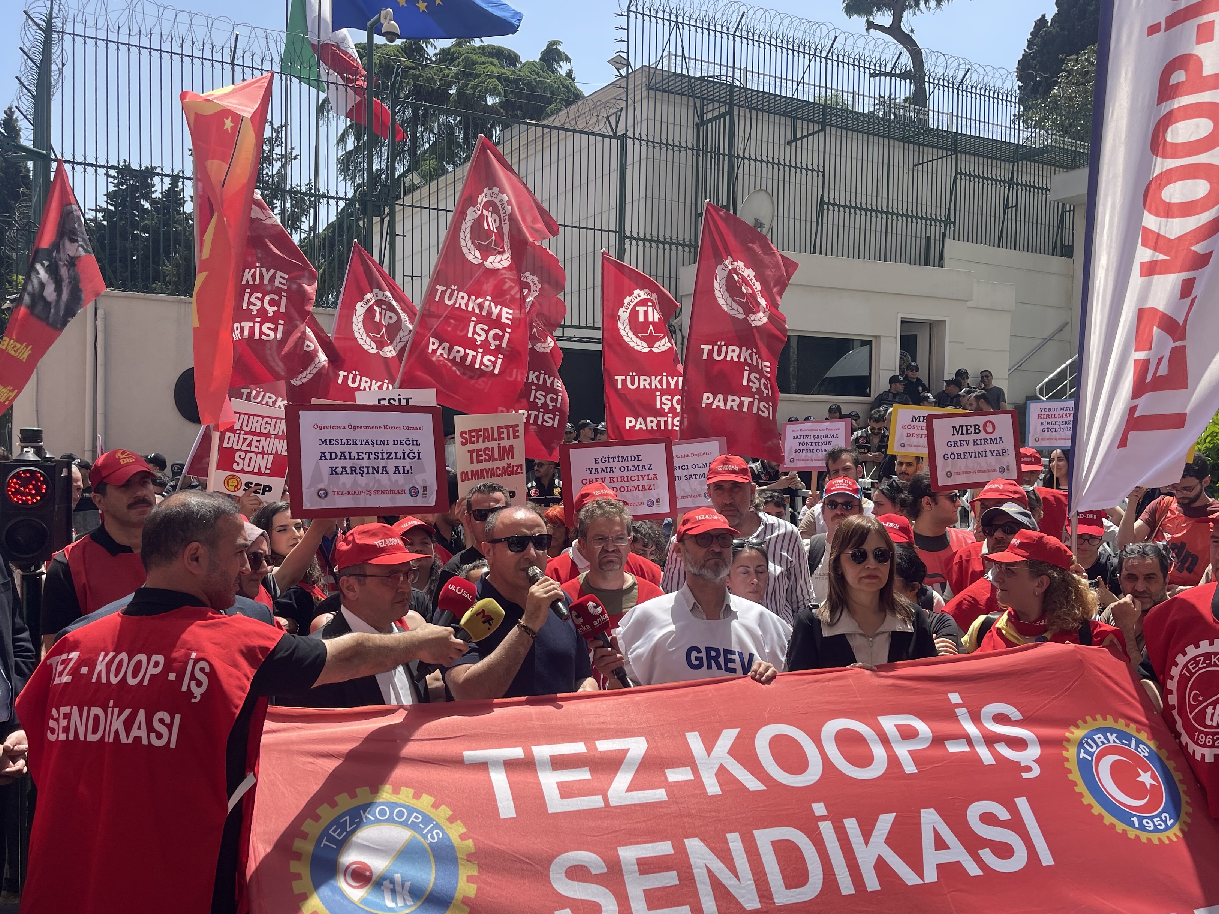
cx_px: 644
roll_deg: -0.3
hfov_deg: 58.3
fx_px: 1092
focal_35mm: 31
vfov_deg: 45.4
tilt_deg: +0.1
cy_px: 476
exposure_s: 1/2288
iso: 32
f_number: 1.6
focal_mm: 5.1
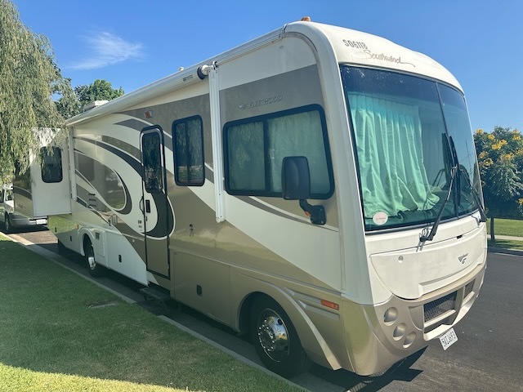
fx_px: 363
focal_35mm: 24
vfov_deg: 56.8
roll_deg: -0.9
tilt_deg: -0.4
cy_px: 196
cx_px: 262
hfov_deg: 71.6
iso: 80
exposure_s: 1/1779
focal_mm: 6.86
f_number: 1.78
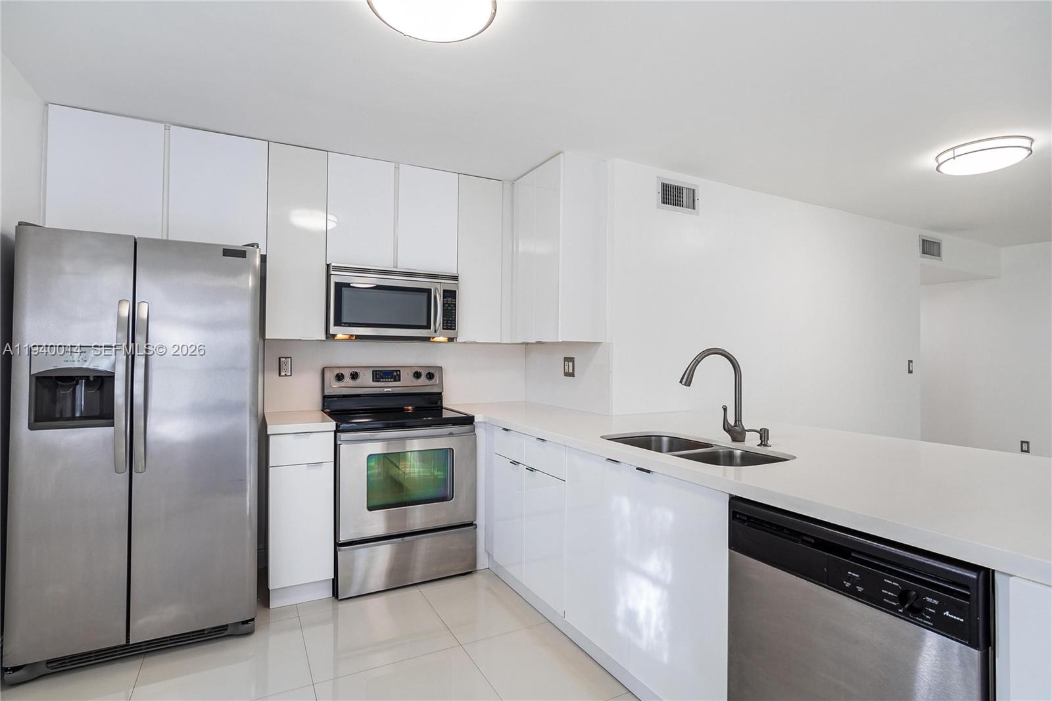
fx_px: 526
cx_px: 526
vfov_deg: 67.4
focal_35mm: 18
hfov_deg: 90.0
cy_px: 350
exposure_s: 1/8
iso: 100
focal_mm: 9
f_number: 5.6
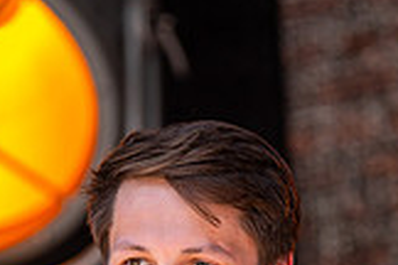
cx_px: 163
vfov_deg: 1.3
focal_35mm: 1026
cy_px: 383
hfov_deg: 2.0
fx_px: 11342
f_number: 2.8
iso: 64
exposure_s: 1/320
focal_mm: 200
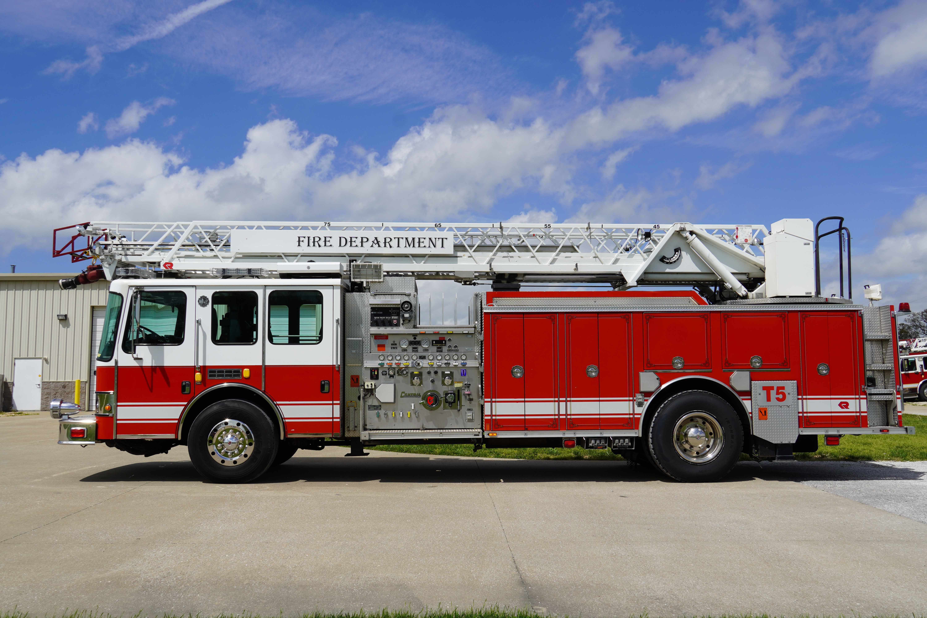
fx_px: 888
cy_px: 309
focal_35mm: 34
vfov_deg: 38.4
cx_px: 464
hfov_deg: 55.1
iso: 100
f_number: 10
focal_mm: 23
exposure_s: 1/320
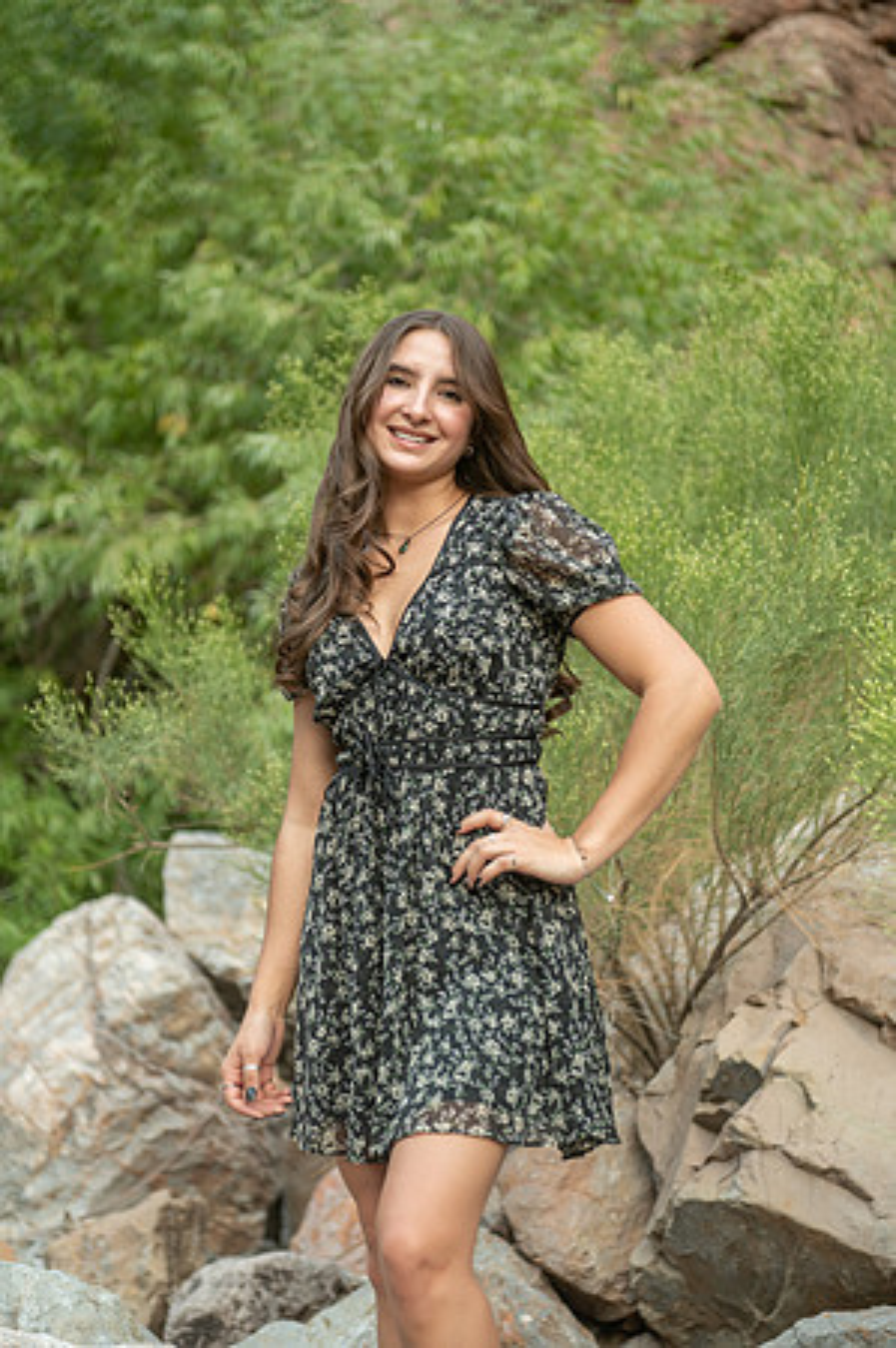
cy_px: 674
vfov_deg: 28.9
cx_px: 448
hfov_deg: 19.4
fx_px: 2619
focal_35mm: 70
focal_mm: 70
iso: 640
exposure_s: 1/200
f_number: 2.8
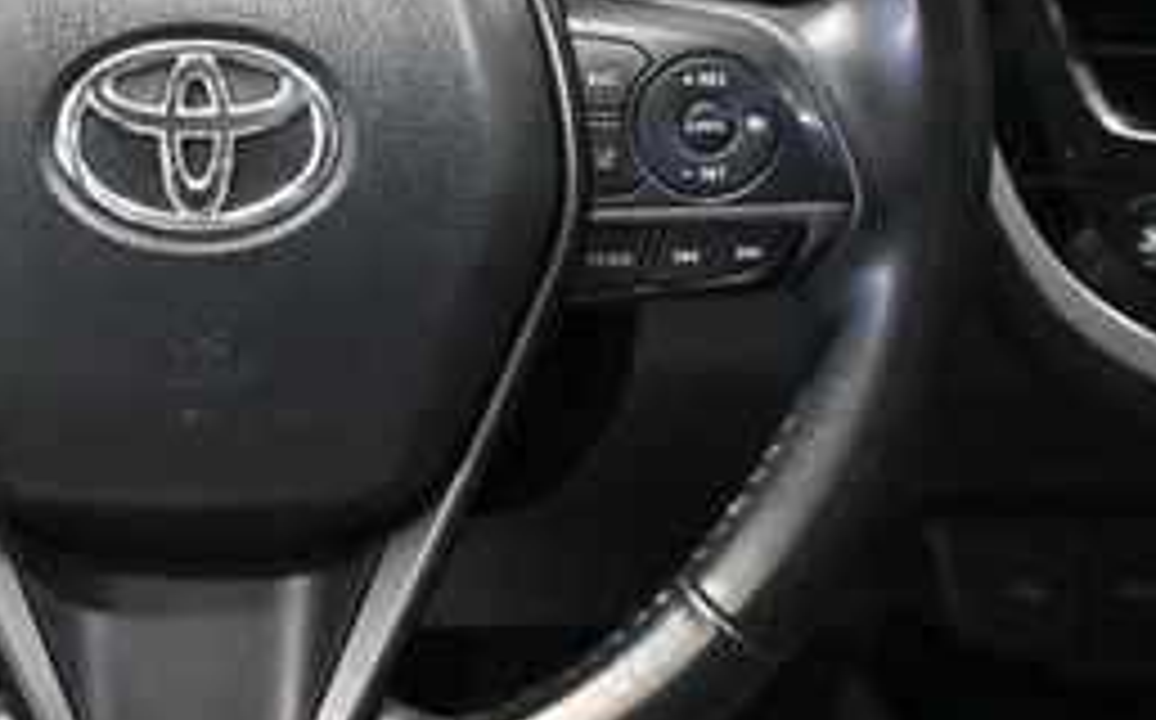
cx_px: 202
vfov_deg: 13.6
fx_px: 2998
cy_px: 144
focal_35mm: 95
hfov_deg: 21.5
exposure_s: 1/40
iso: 12800
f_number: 4.2
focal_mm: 25
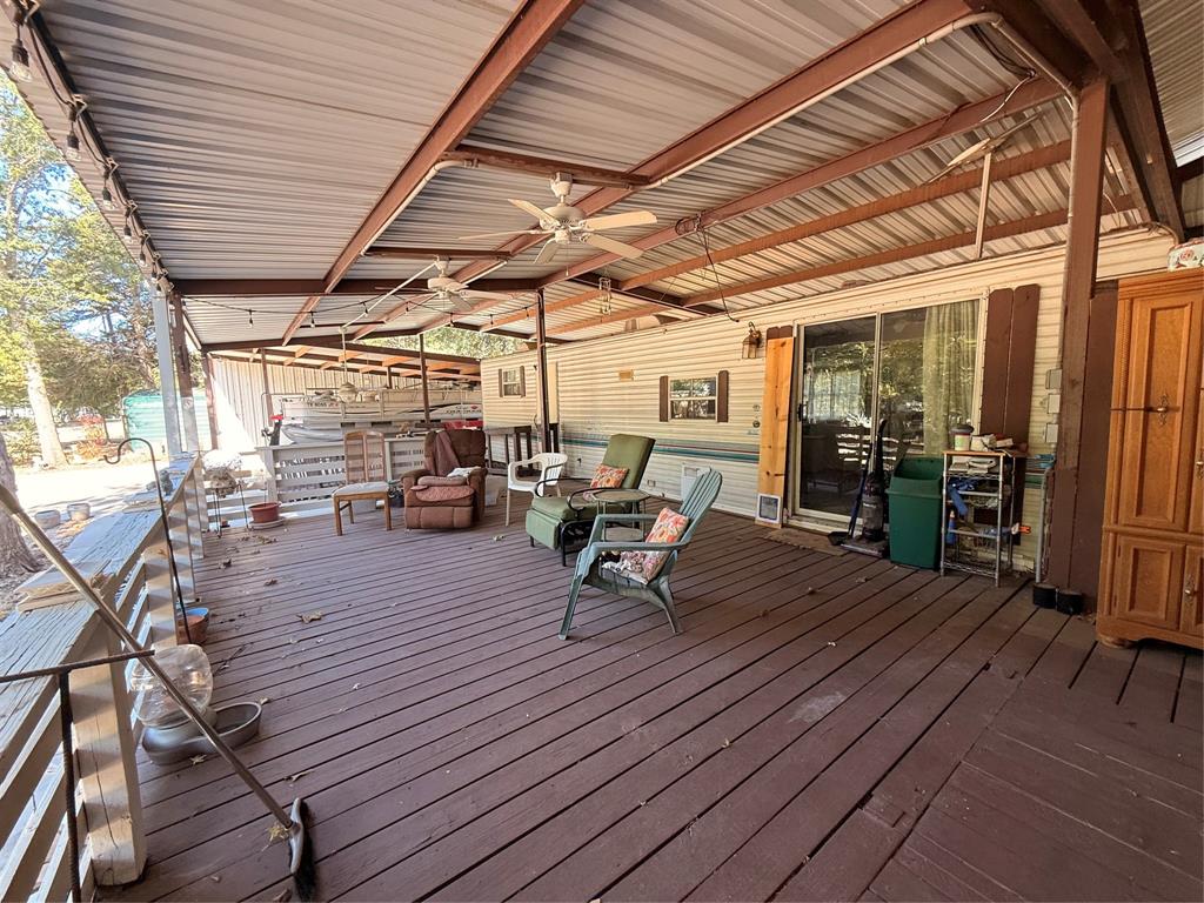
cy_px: 452
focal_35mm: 14
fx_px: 487
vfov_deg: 85.7
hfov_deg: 102.1
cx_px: 602
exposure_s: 1/99
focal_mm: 2.22
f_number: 2.2
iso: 160
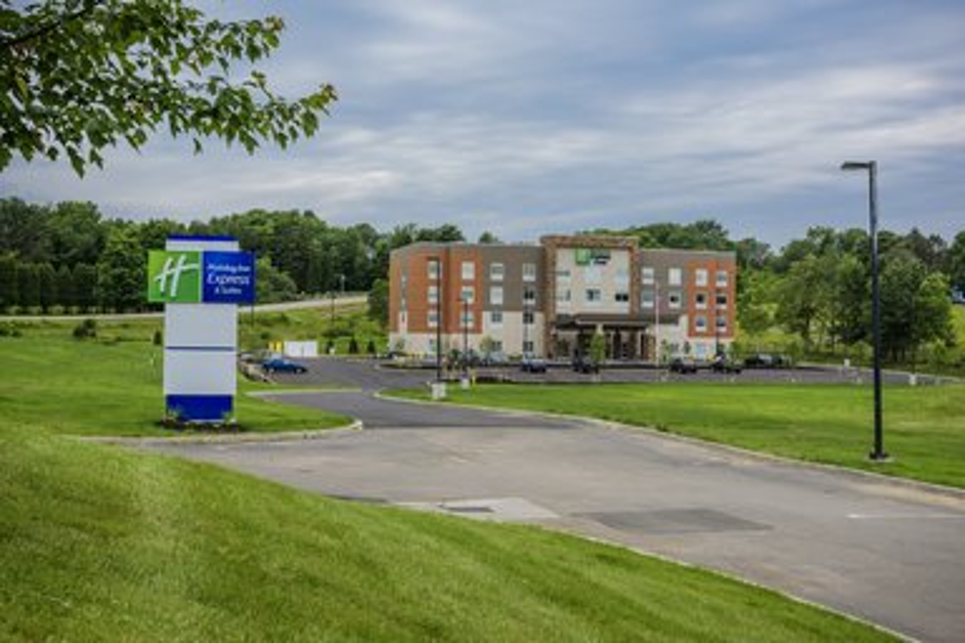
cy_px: 322
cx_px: 482
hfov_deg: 41.1
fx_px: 1287
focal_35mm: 48
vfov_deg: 28.1
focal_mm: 48
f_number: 9
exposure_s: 1/250
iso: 200
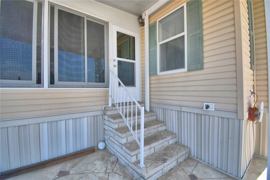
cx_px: 135
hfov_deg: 100.4
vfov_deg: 77.3
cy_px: 90
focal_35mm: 15
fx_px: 112
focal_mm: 10
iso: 140
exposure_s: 1/500
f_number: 4.5
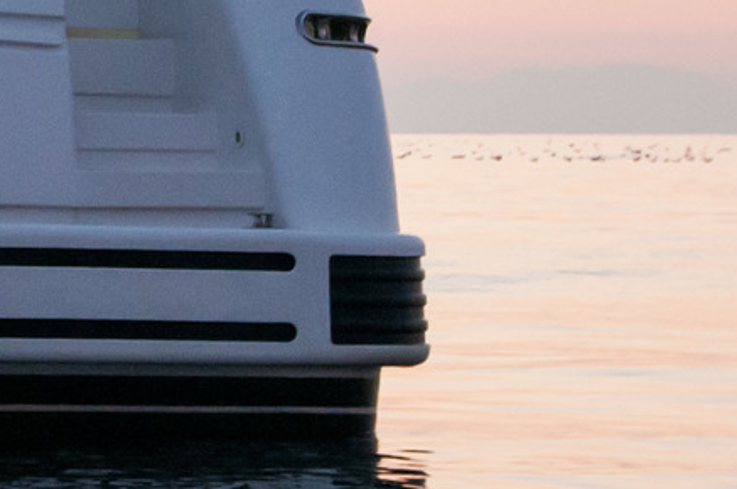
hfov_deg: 7.5
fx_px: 5335
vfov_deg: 5.2
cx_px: -818
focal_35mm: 261
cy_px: -408
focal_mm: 38
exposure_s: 1/125
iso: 500
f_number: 5
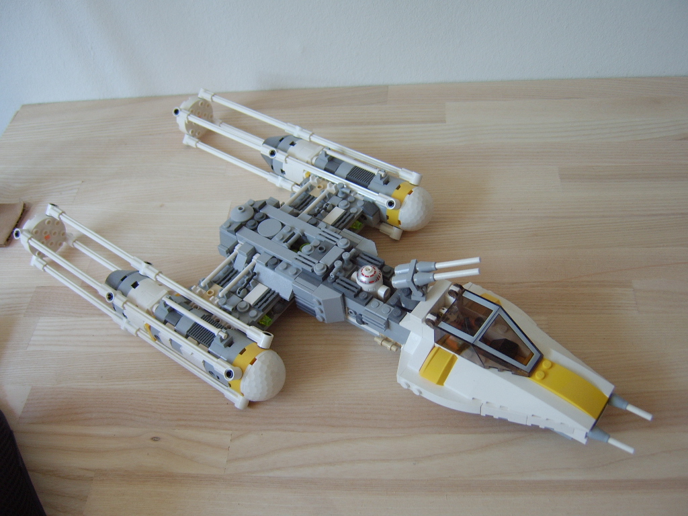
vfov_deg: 45.4
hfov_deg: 58.4
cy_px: 258
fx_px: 616
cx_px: 344
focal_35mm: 31
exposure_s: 1/38
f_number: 2.7
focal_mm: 8.13
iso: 100
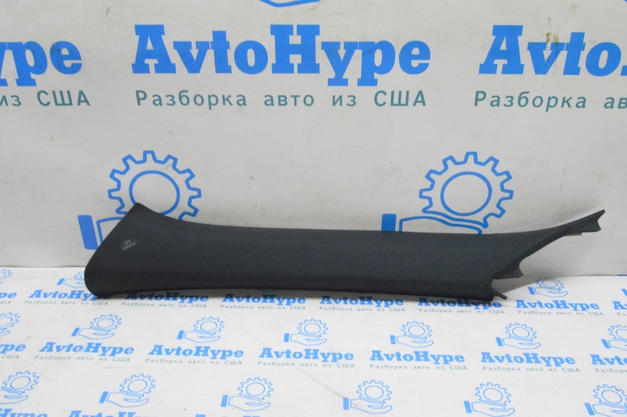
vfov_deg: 38.3
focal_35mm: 34
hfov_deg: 55.1
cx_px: 314
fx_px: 600
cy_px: 208
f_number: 20
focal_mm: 23
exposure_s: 1/20
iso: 6400
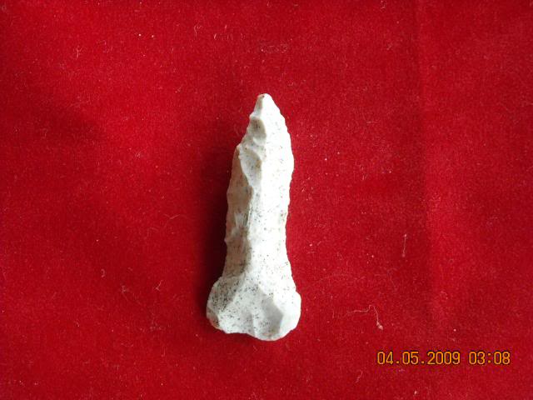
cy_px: 200
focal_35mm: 105
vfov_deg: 14.1
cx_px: 266
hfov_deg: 18.7
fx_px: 1617
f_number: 4.7
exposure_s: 1/20
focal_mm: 17.1
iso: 400
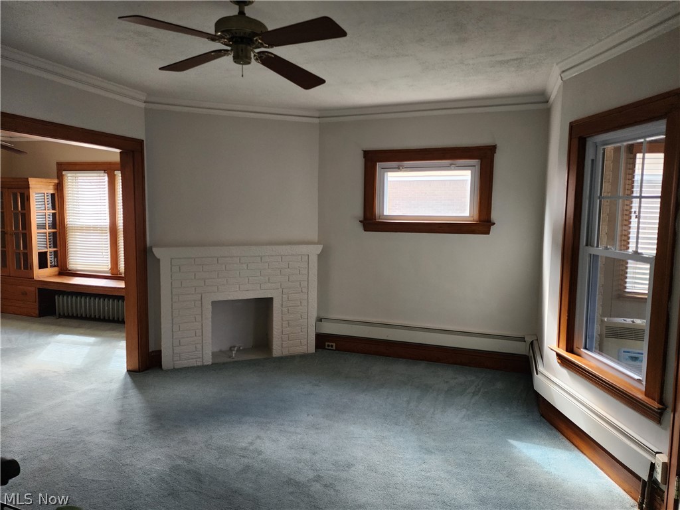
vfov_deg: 58.9
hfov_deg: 73.9
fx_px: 452
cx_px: 340
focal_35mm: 23
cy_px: 255
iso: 320
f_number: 1.8
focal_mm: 6.4
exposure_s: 1/120
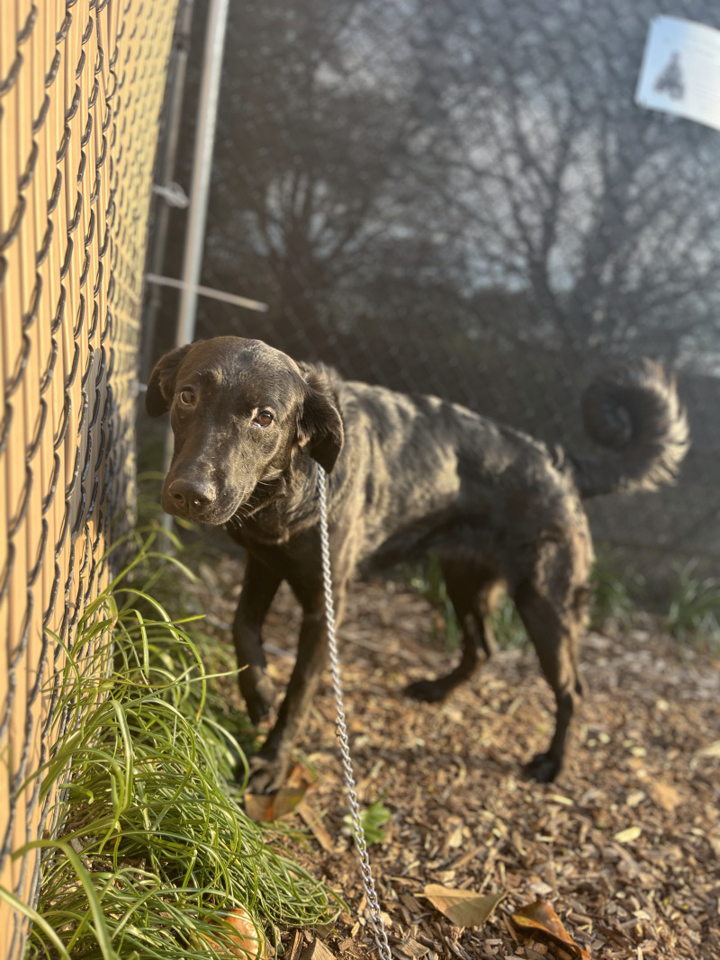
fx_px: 721
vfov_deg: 67.3
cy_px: 480
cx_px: 360
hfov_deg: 53.1
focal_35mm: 26
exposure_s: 1/232
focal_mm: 5.1
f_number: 1.6
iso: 40
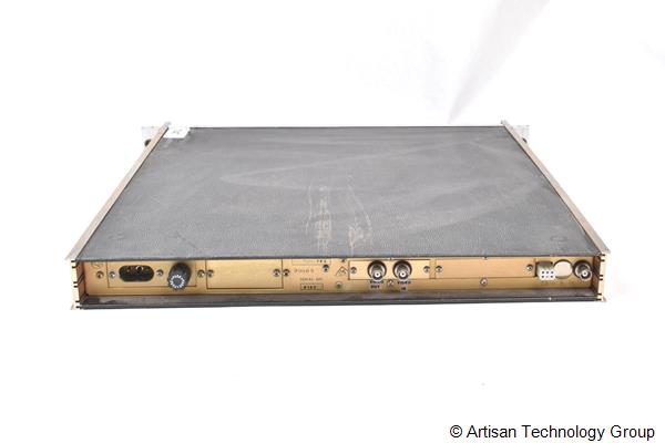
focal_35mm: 44
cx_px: 332
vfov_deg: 30.8
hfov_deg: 45.0
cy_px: 222
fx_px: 803
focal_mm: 29
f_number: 16
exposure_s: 1/200
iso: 200
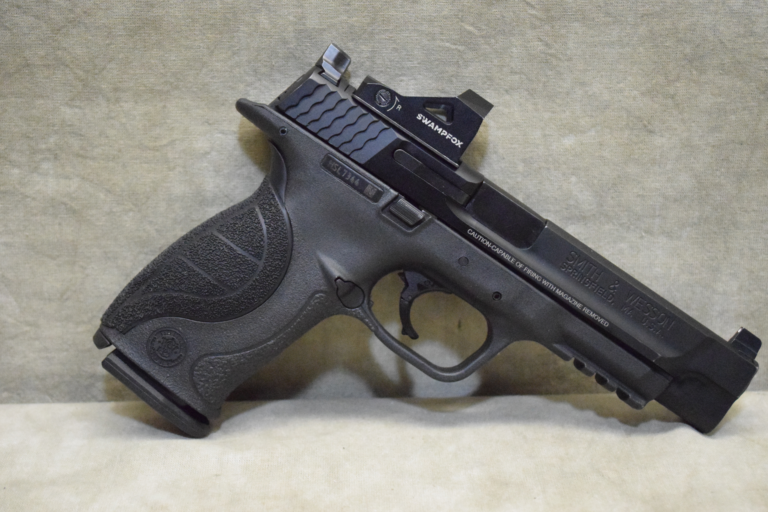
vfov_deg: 23.8
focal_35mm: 57
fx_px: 1216
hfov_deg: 35.1
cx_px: 384
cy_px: 256
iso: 12800
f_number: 5
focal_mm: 38
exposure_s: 1/1600
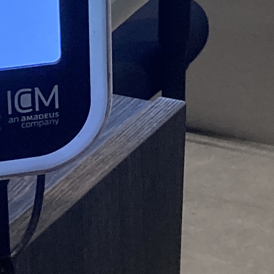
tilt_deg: -24.7
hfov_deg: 9.6
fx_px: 1639
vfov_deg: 9.6
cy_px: 112
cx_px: 160
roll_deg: +1.9
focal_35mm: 183
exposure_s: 1/60
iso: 160
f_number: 1.8
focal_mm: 3.99
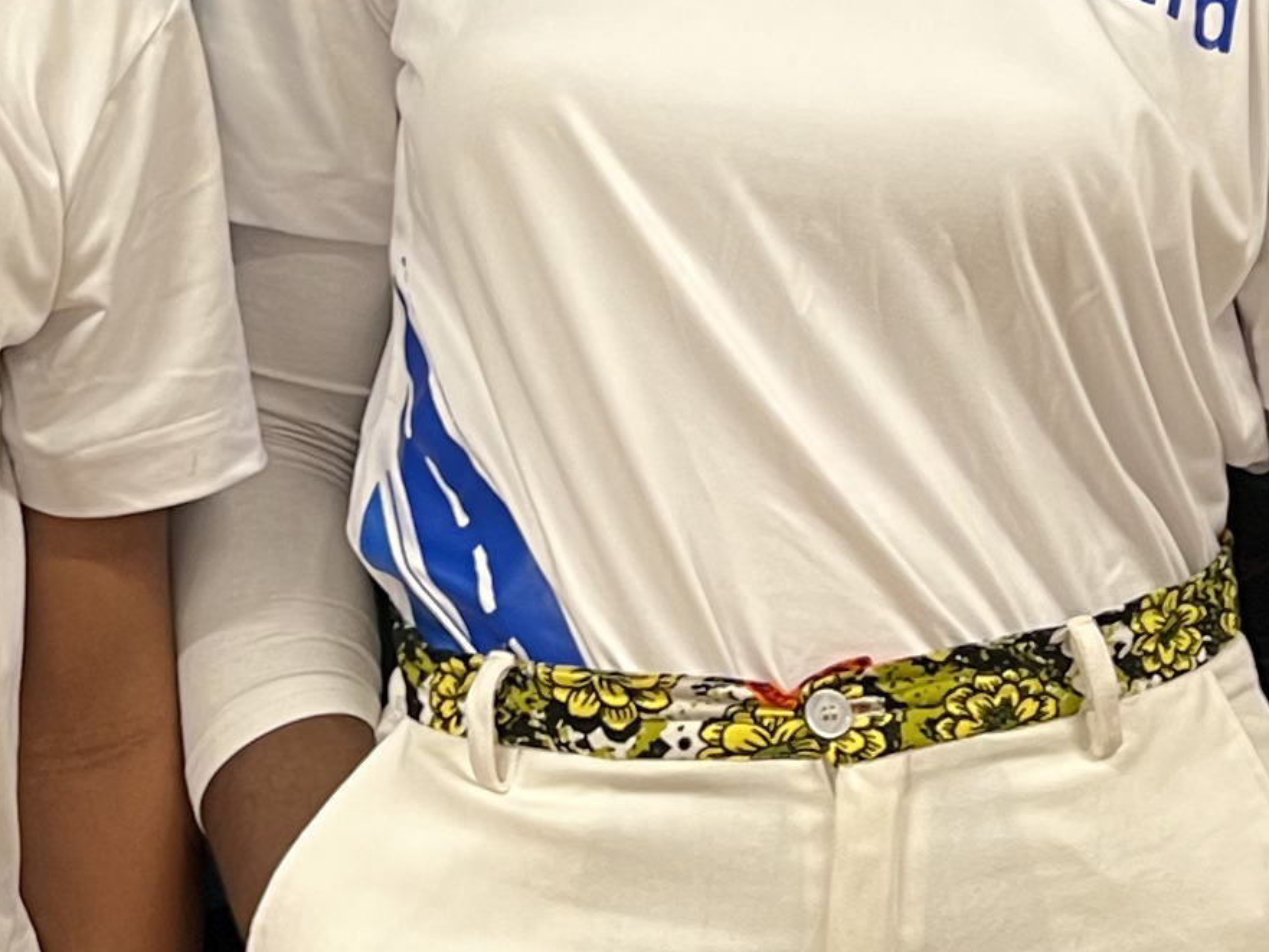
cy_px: -325
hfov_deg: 16.4
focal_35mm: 119
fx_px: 4363
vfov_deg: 12.1
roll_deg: +0.4
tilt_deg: -3.7
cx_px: 187
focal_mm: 5.7
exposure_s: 1/50
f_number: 1.5
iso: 80
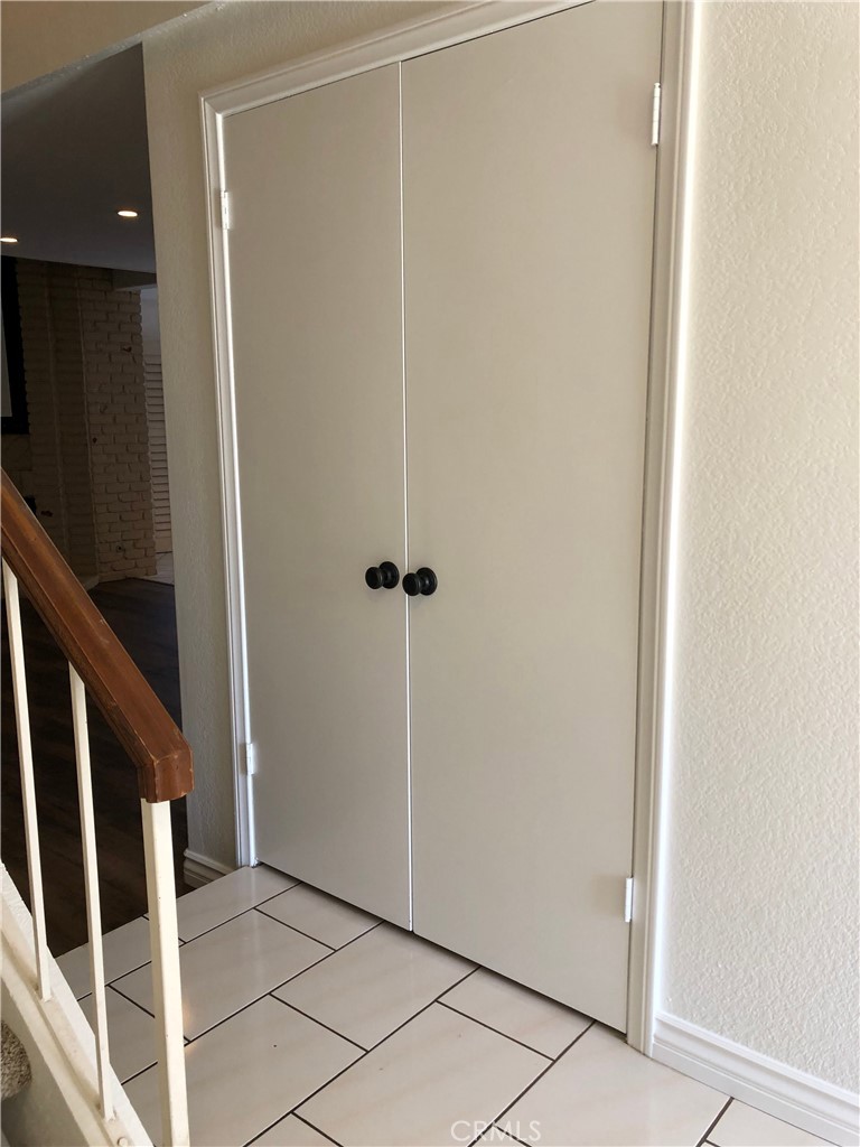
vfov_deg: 63.4
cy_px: 574
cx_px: 430
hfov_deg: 49.7
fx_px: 928
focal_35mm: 28
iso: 25
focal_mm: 4
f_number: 1.8
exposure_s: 1/30
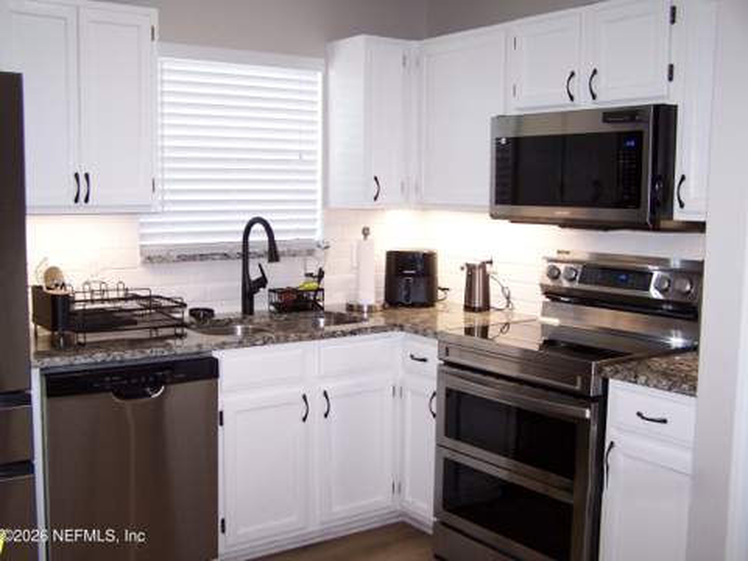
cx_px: 374
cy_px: 280
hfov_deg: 49.0
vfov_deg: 37.7
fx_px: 821
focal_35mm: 38
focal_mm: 6.3
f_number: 2.8
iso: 140
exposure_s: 1/60
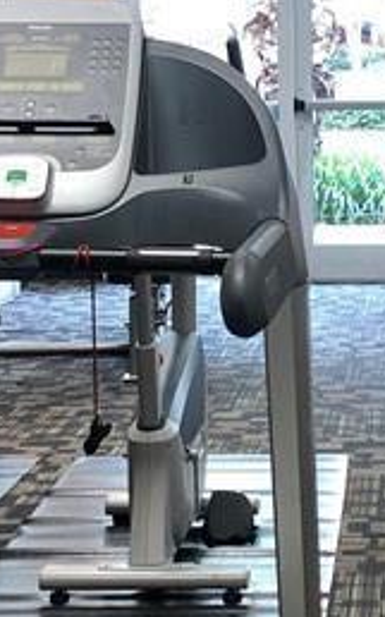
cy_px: 335
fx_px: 1983
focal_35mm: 118
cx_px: 438
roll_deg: -0.9
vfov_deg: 17.7
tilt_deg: -8.7
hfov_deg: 10.9
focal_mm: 3.99
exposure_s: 1/24
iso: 40
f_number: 1.8
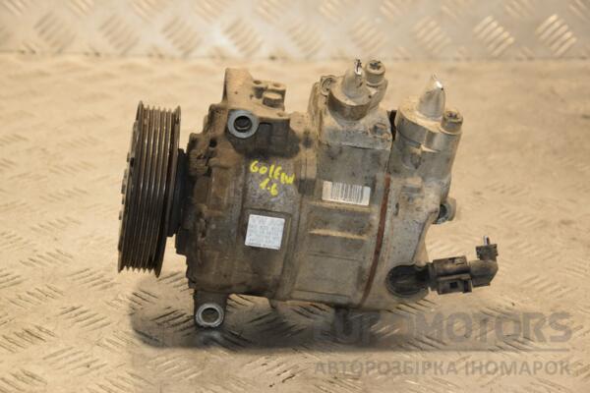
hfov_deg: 19.5
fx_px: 1721
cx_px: 295
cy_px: 196
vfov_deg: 13.0
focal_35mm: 105
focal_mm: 70
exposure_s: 1/125
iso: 800
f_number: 6.3
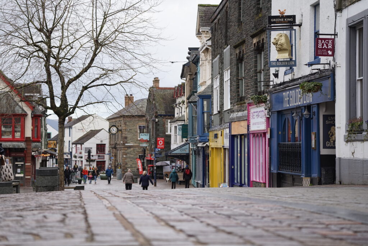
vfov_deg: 14.6
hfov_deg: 21.7
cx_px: 184
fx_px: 961
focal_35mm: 94
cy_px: 123
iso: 250
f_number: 5.6
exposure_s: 1/160
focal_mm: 94
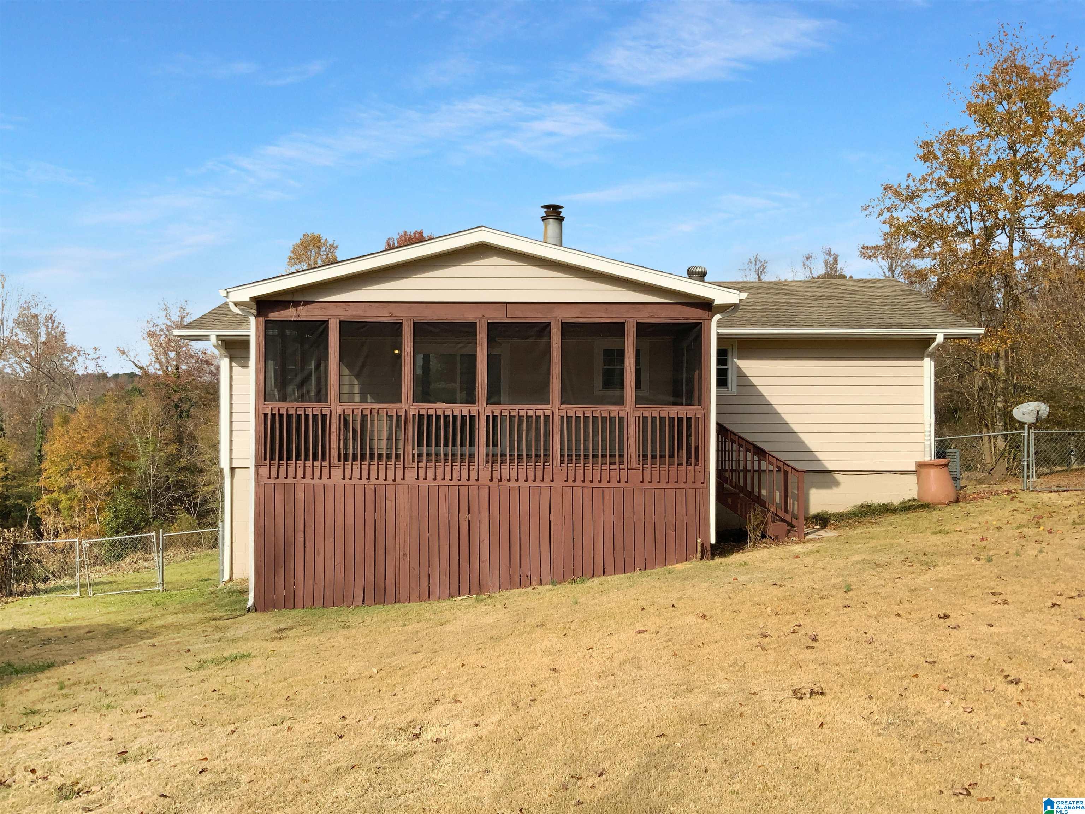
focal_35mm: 29
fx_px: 909
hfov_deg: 61.7
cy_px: 407
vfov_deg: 48.2
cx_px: 542
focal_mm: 3
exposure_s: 1/2200
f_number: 1.8
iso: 20
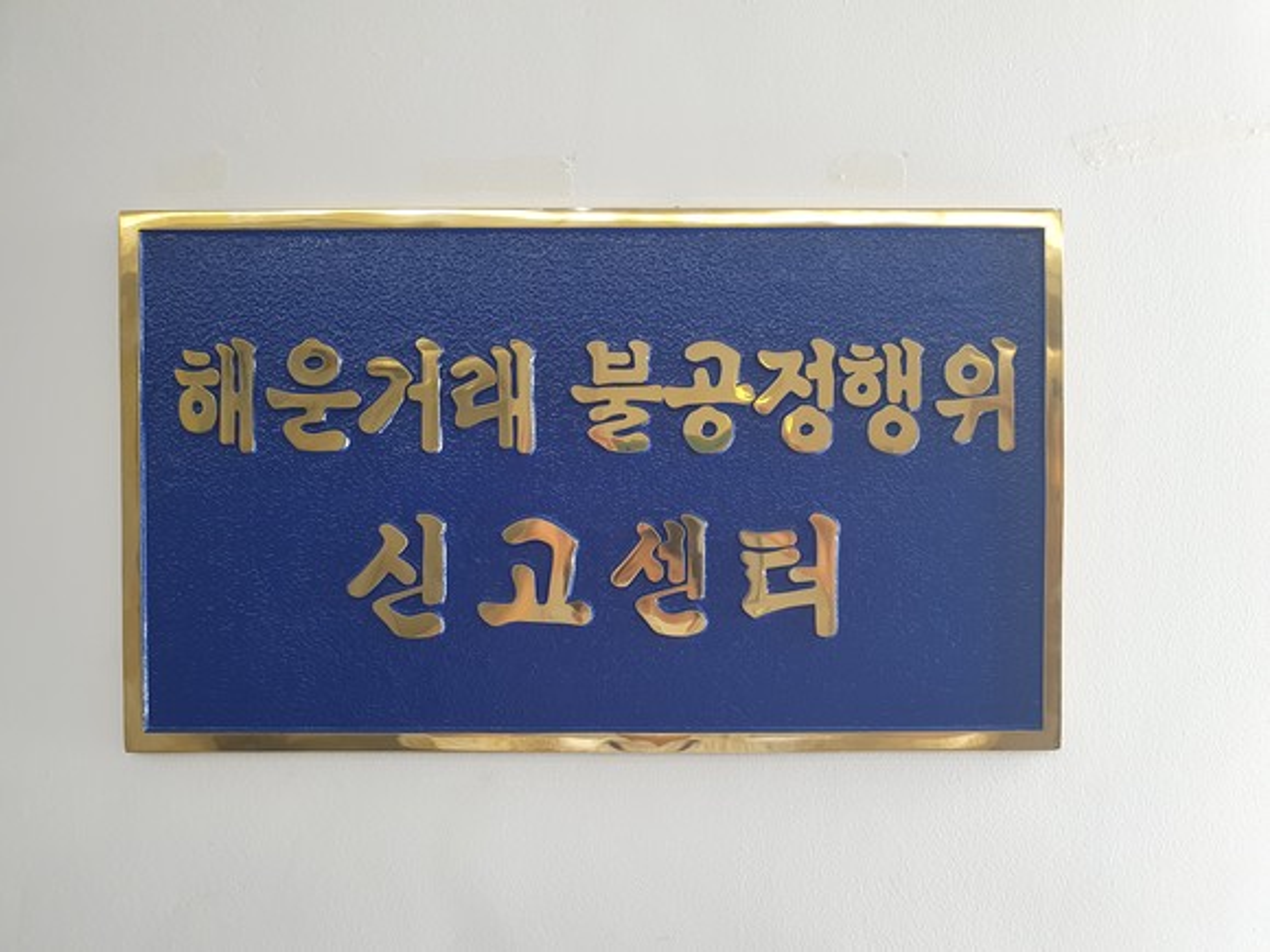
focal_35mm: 26
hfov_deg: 67.3
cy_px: 476
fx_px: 954
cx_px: 635
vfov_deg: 53.1
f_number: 2.4
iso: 250
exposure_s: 1/40
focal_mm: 4.32
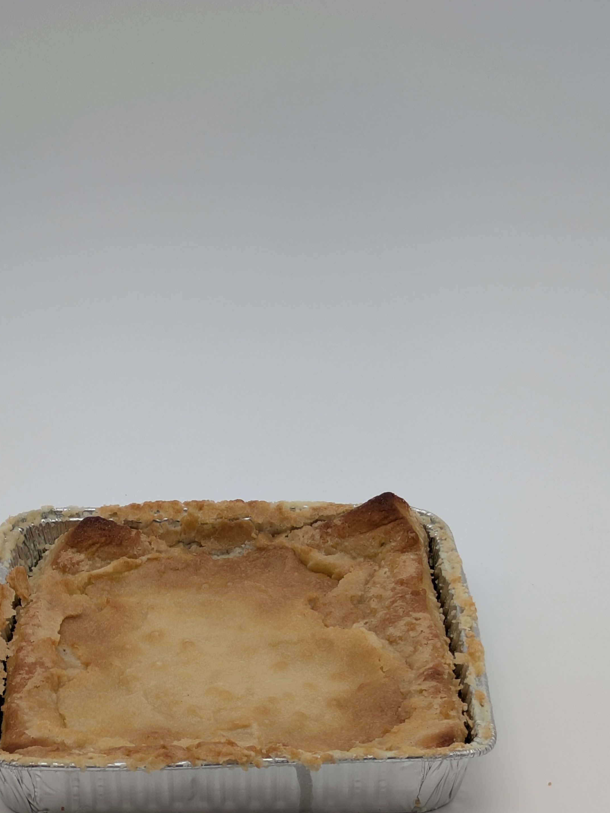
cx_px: 239
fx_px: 1926
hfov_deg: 18.0
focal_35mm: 82
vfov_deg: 23.7
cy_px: 556
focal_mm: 5.43
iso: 70
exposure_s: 1/894
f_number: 1.89
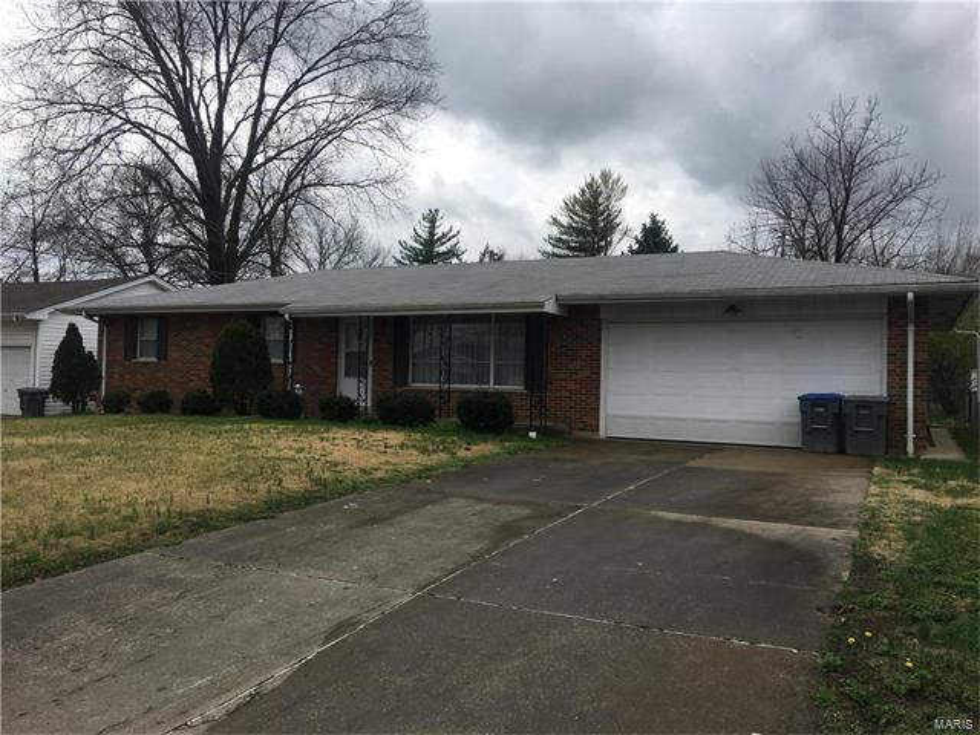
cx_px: 490
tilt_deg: +1.1
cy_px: 368
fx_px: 821
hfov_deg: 61.7
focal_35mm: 29
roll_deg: -1.3
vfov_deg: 48.2
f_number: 2.2
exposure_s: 1/1832
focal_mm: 4.15
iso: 25
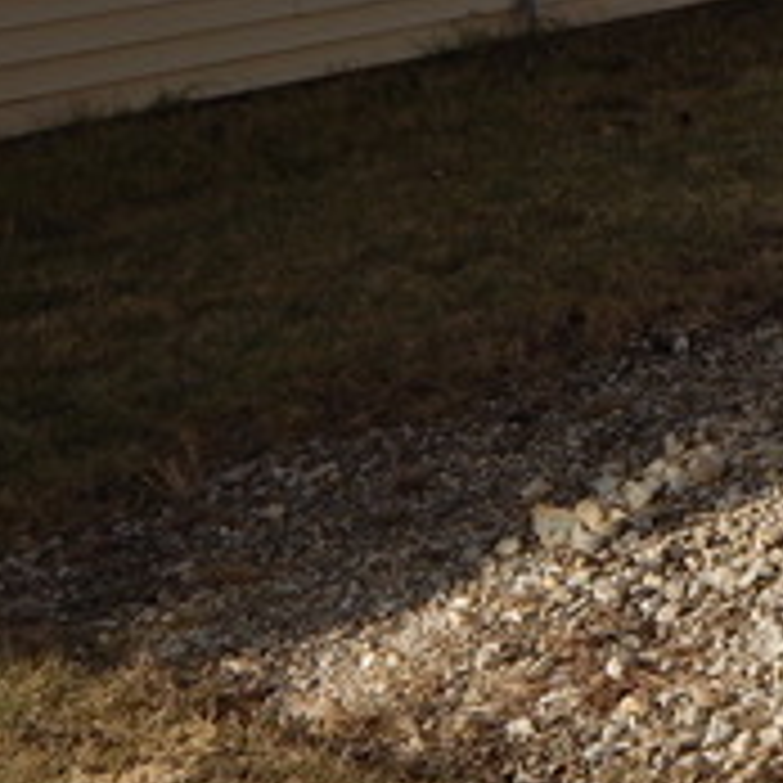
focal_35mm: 101
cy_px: -18
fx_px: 2585
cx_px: 1404
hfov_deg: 15.0
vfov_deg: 16.8
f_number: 6.5
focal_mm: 5.6
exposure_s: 1/500
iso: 125
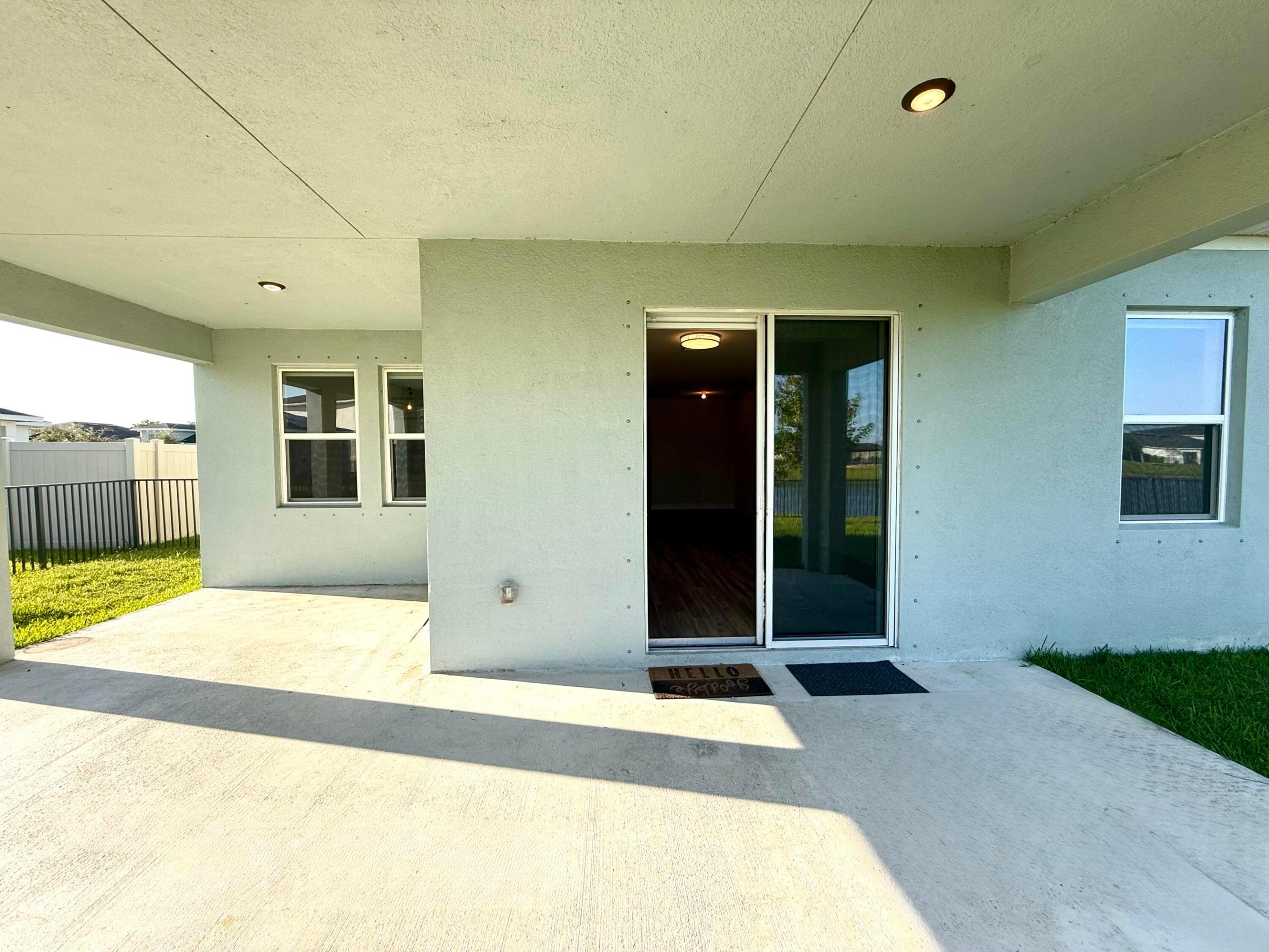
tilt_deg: -2.2
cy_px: 476
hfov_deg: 102.1
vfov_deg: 85.7
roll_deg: +0.3
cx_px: 634
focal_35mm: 14
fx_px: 513
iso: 50
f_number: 2.2
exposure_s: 1/430
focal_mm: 2.22
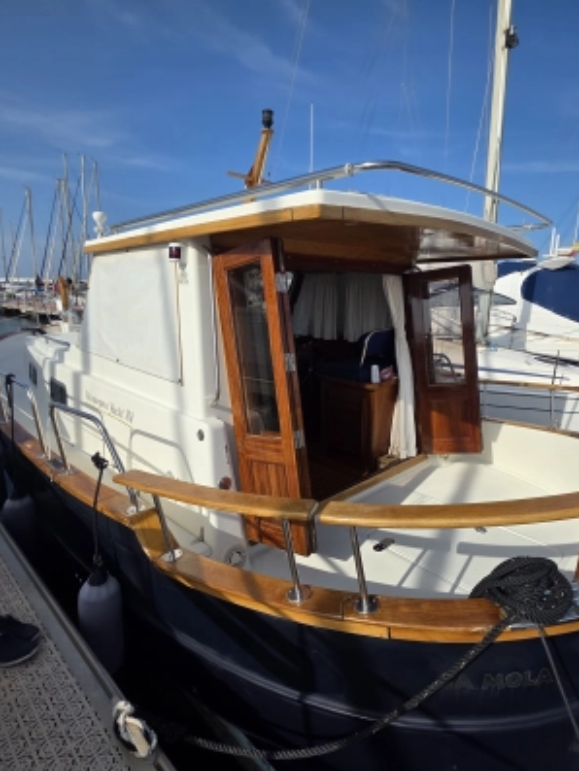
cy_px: 393
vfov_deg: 87.7
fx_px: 401
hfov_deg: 71.4
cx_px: 319
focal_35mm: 18
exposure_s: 1/2679
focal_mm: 2.2
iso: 40
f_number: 1.9
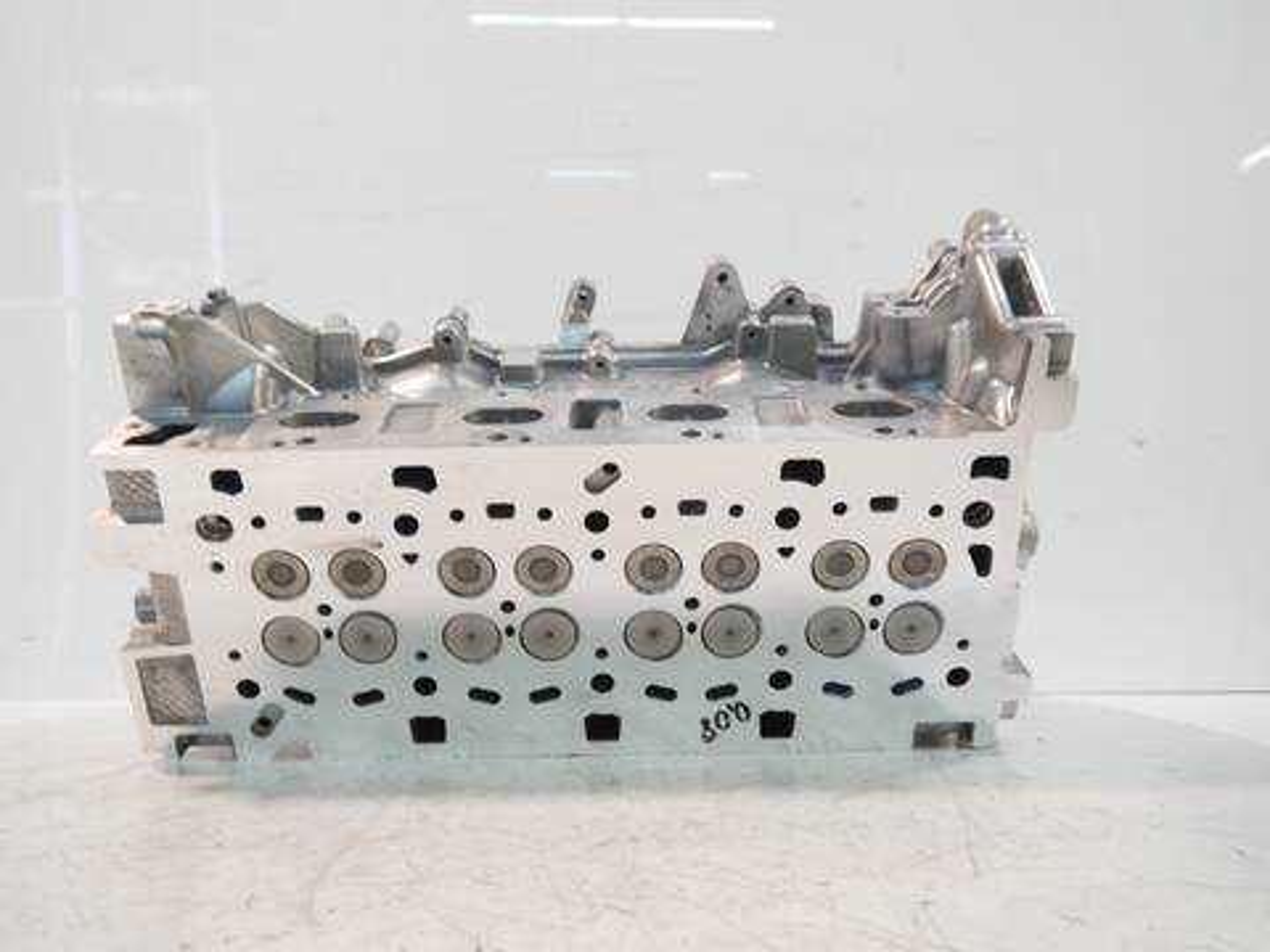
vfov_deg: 46.8
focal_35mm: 30
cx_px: 635
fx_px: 1101
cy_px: 476
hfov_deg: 60.0
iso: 640
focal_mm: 15
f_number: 3.6
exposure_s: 1/60
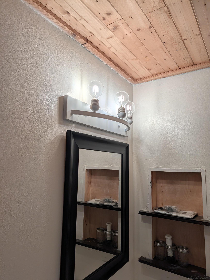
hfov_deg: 56.9
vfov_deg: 71.5
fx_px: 194
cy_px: 140
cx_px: 105
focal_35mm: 24
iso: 18
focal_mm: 6.9
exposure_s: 1/120
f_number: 1.68
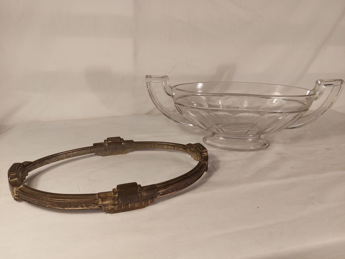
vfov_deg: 56.8
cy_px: 130
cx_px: 172
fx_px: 239
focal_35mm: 24
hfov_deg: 71.6
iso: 50
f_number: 1.8
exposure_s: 1/100
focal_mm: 5.23
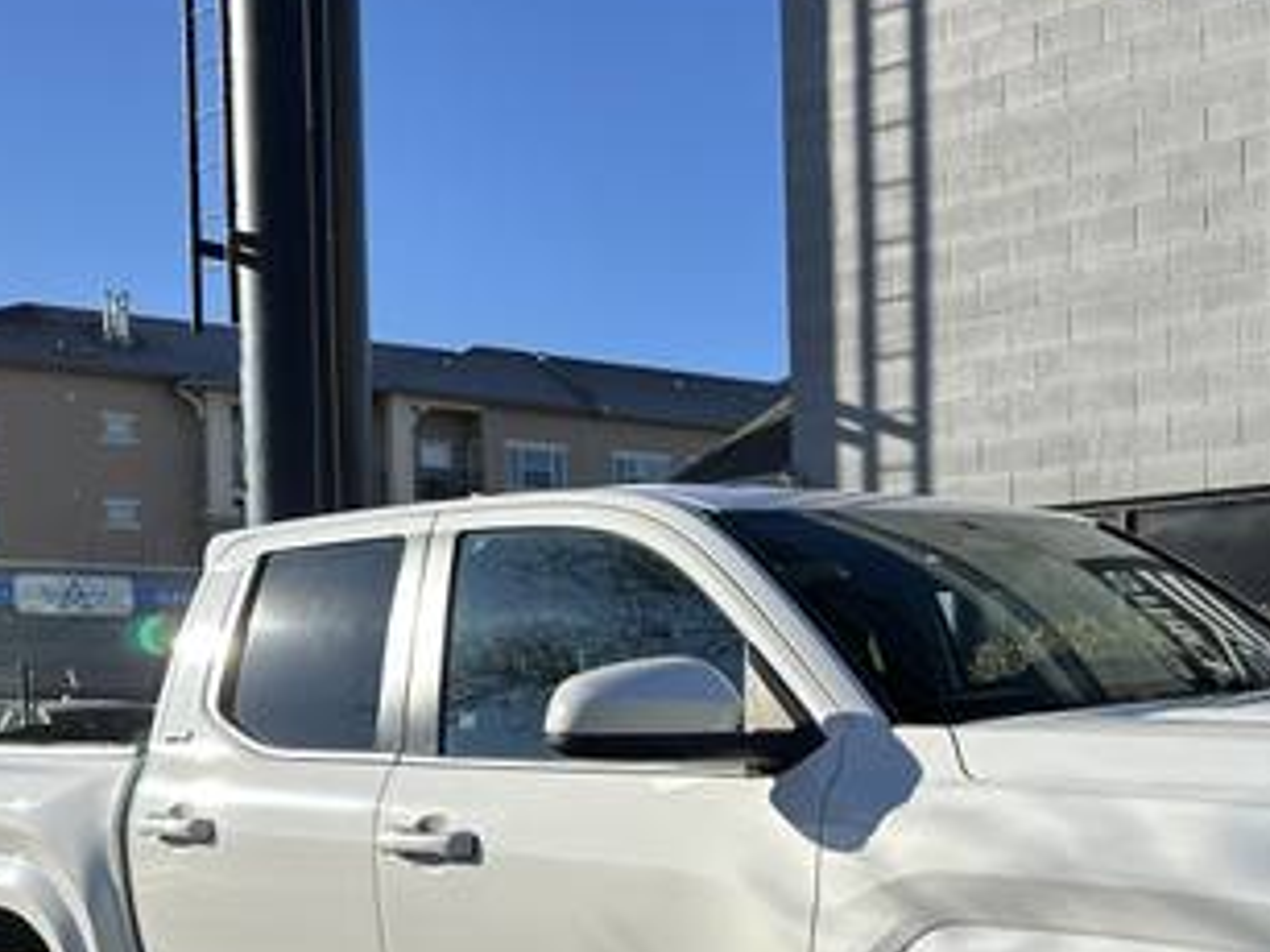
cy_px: 803
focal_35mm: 50
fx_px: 1834
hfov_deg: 36.8
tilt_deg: -3.2
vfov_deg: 28.3
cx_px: 1034
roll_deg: +1.0
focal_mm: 6.86
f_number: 1.78
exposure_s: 1/2882
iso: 80
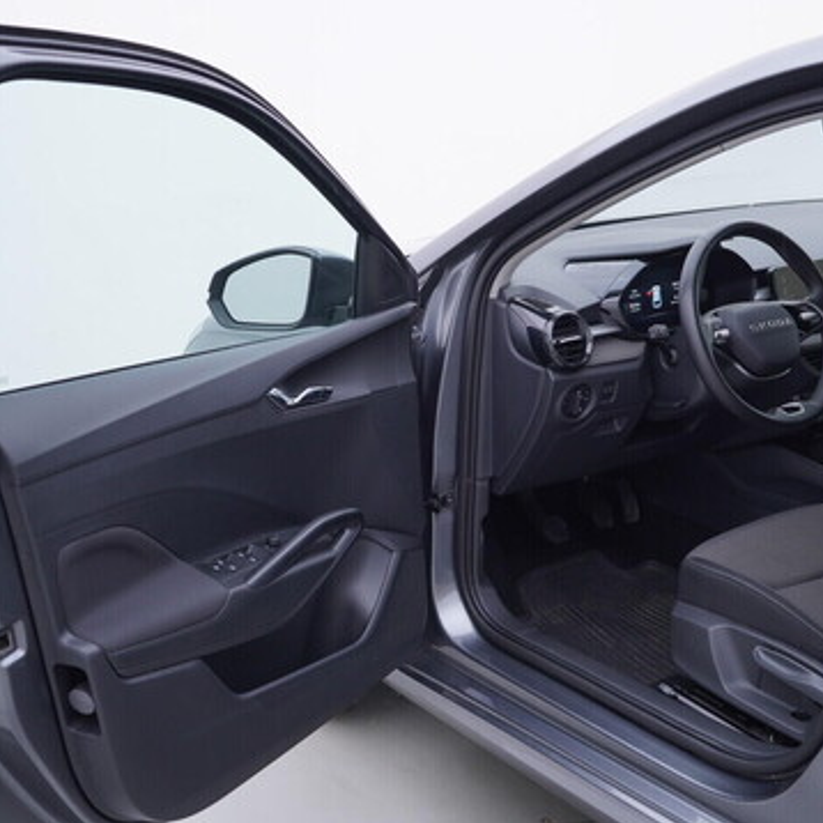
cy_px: 420
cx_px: 441
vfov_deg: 36.1
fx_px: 1264
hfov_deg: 36.0
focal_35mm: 47
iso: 125
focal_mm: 24
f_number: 3.2
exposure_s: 1/50
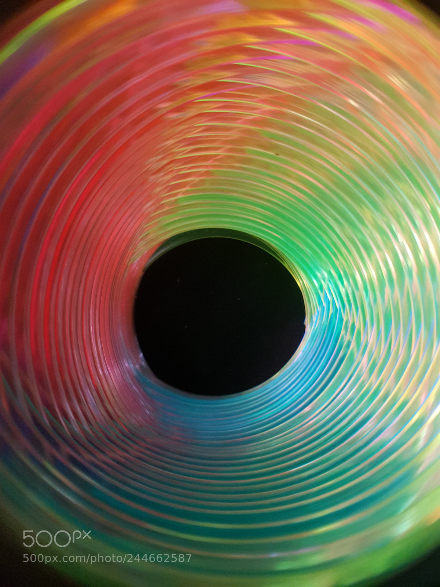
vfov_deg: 67.3
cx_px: 220
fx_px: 441
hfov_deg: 53.1
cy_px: 294
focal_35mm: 26
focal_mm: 4.2
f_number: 1.7
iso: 320
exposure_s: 1/10
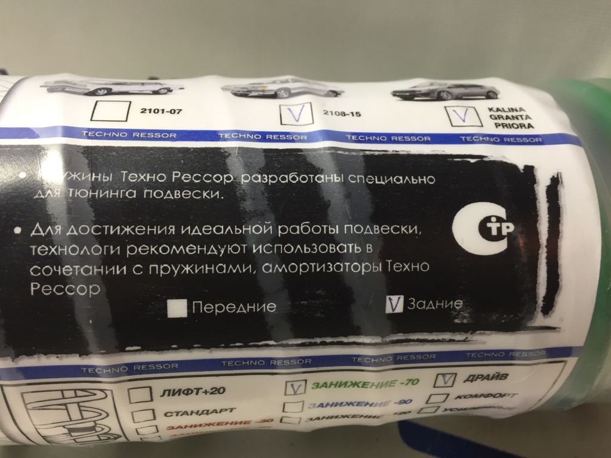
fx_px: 512
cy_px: 229
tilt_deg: -39.4
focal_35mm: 29
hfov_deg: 61.7
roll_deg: -2.5
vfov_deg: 48.2
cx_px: 306
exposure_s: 1/33
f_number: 2.2
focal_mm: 4.15
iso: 32
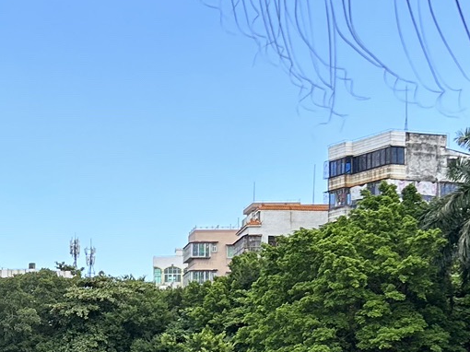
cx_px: -53
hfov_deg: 18.5
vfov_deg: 14.1
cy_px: 414
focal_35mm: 102
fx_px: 1384
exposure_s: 1/1621
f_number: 1.5
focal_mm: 5.7
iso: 50
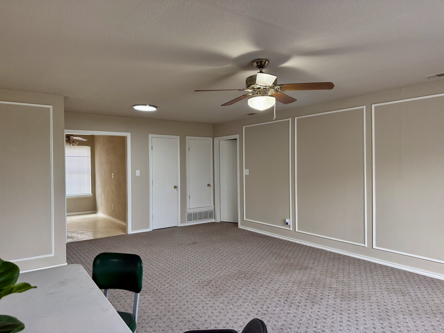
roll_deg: +1.0
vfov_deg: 56.8
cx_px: 222
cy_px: 166
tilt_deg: -0.4
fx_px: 308
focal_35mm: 24
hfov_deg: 71.6
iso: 200
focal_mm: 6.76
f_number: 1.78
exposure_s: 1/135
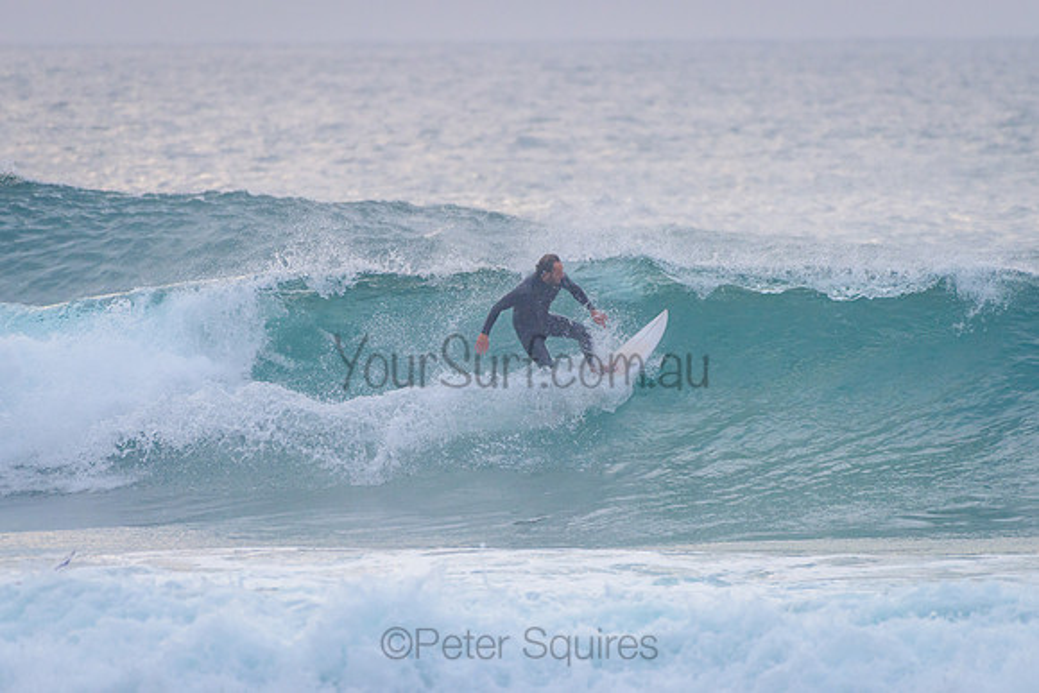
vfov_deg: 2.2
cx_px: 504
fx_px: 17699
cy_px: 340
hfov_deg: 3.4
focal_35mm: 613
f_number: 5.6
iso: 500
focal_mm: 500
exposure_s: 1/1250
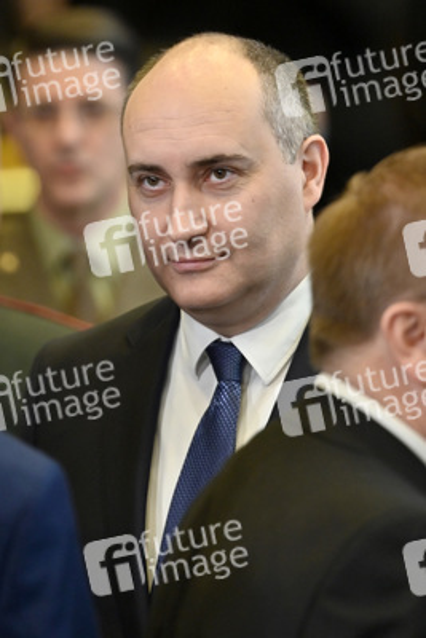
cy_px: 319
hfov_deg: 6.9
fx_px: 3547
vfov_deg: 10.3
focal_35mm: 200
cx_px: 213
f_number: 2.8
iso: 1600
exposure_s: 1/400
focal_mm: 200
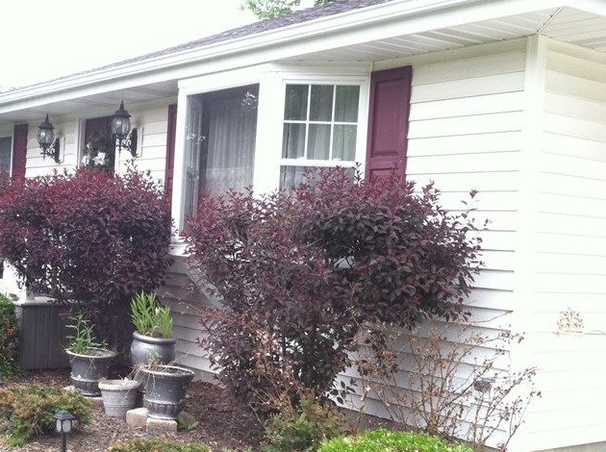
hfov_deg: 33.2
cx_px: 159
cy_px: 254
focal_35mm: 57
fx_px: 996
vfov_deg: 25.6
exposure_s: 1/231
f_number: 2.8
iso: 80
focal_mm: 3.85
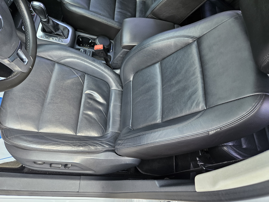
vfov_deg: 58.9
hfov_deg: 73.9
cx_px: 134
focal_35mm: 23
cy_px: 101
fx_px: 179
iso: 125
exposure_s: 1/207
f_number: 1.8
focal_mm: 5.4
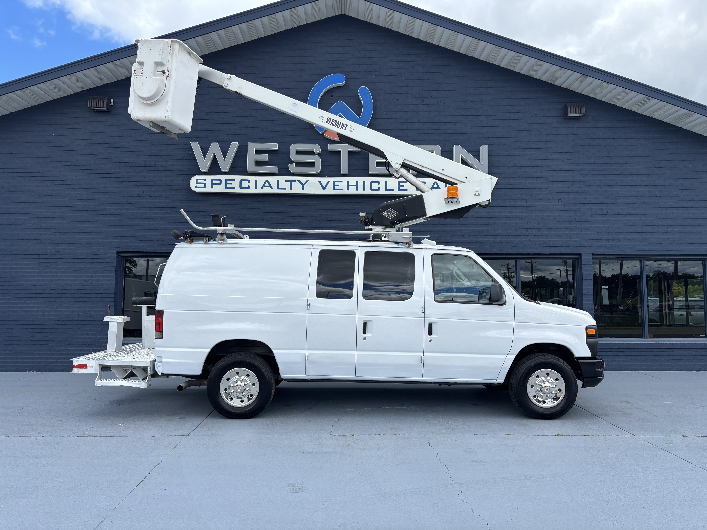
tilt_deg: +2.6
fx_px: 531
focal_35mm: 26
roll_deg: -1.2
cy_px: 265
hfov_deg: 67.3
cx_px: 354
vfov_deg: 53.1
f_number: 1.6
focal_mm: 5.96
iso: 50
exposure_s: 1/2062
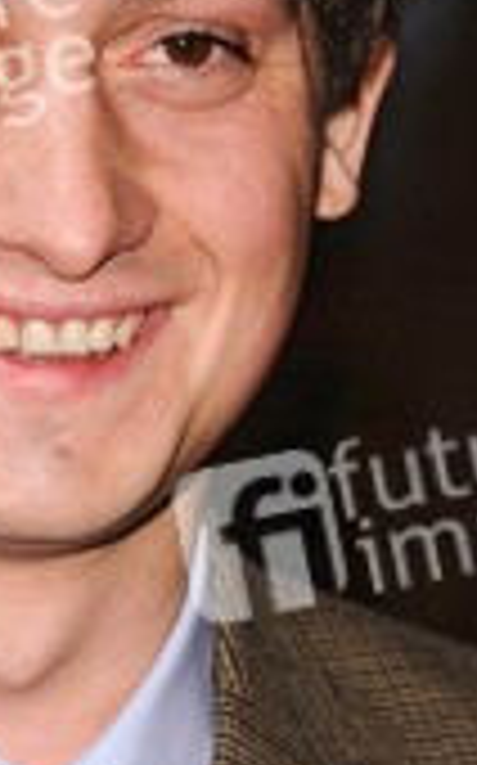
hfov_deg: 3.0
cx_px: -2
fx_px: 8980
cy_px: 292
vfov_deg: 4.9
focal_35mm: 431
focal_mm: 120
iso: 320
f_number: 4.5
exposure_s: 1/200
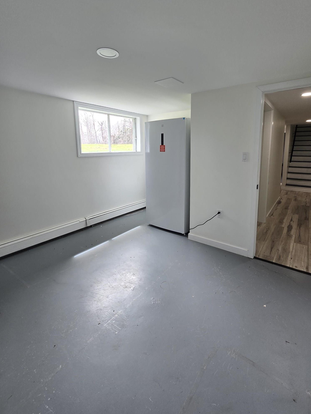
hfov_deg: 81.5
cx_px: 170
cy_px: 178
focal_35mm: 15
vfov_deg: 97.6
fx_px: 180
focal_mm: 2.2
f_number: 2.2
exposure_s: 1/120
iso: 64
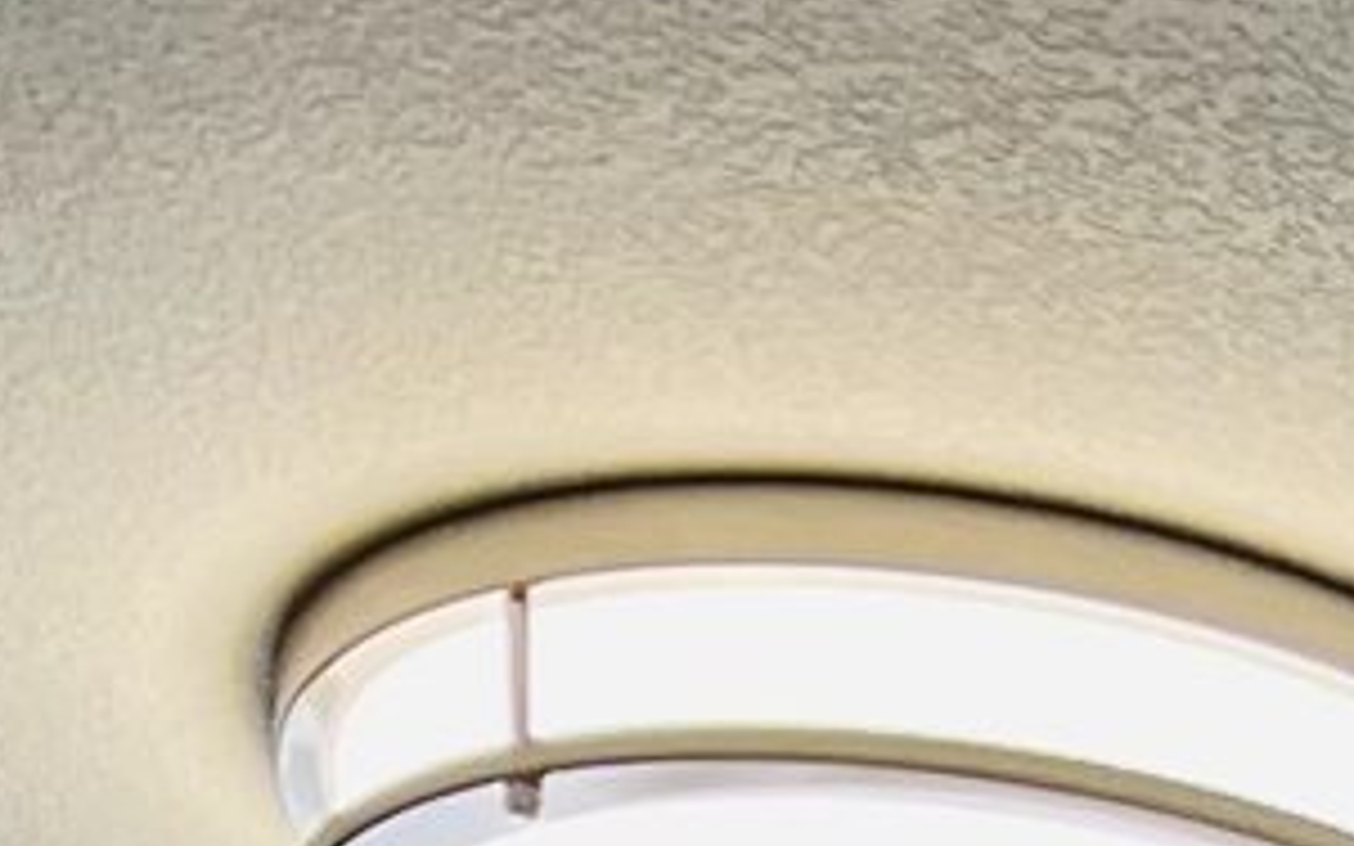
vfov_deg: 4.8
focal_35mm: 211
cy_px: 4680
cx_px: 3639
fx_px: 7785
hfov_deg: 8.7
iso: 64
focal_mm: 5.7
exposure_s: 1/120
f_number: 1.5
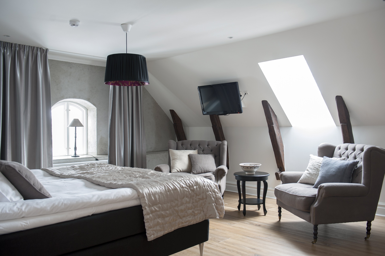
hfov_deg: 58.7
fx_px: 342
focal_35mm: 32
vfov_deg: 41.1
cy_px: 128
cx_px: 192
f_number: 4
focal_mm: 32
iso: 400
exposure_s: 1/5
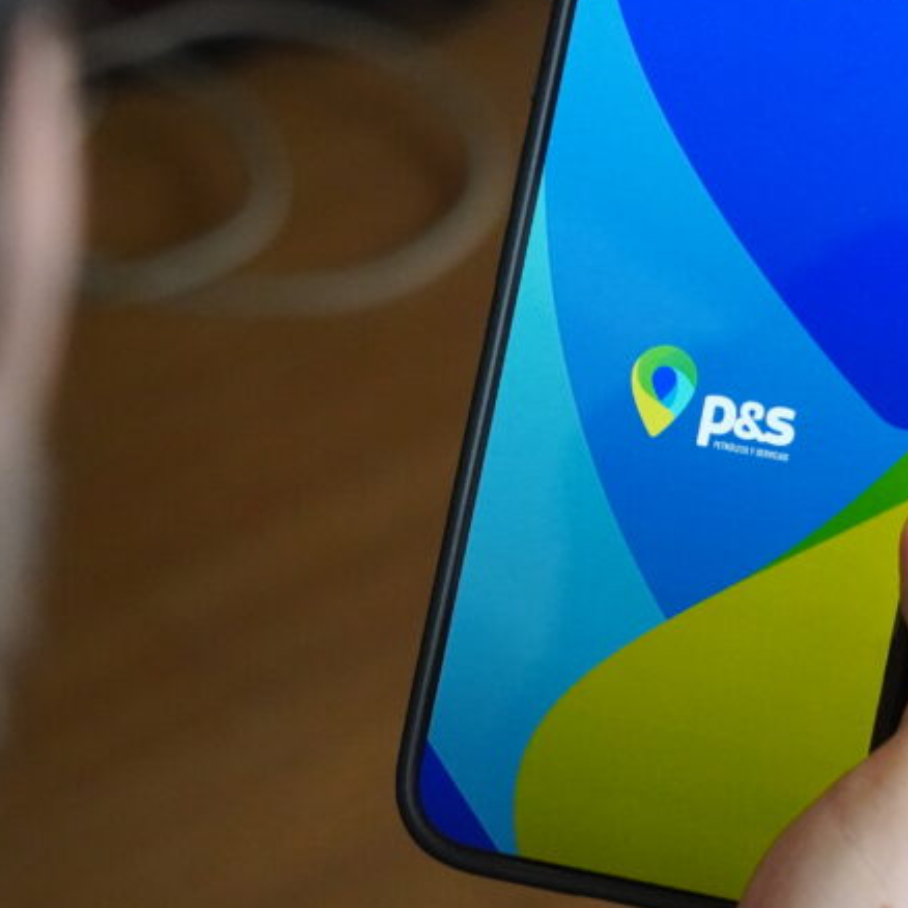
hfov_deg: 10.1
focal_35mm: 173
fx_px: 5134
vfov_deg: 10.1
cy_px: 461
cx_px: 624
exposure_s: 1/160
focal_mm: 58
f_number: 4.5
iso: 4000
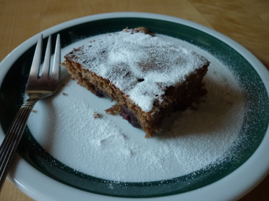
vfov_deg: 42.9
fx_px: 256
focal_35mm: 33
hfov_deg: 55.4
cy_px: 100
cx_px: 134
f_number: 2.8
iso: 200
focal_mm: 5.5
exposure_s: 1/80
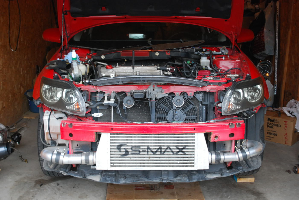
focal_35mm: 48
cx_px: 150
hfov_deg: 41.1
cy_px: 100
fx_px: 399
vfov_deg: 28.2
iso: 900
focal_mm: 32
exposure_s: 1/30
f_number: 4.8
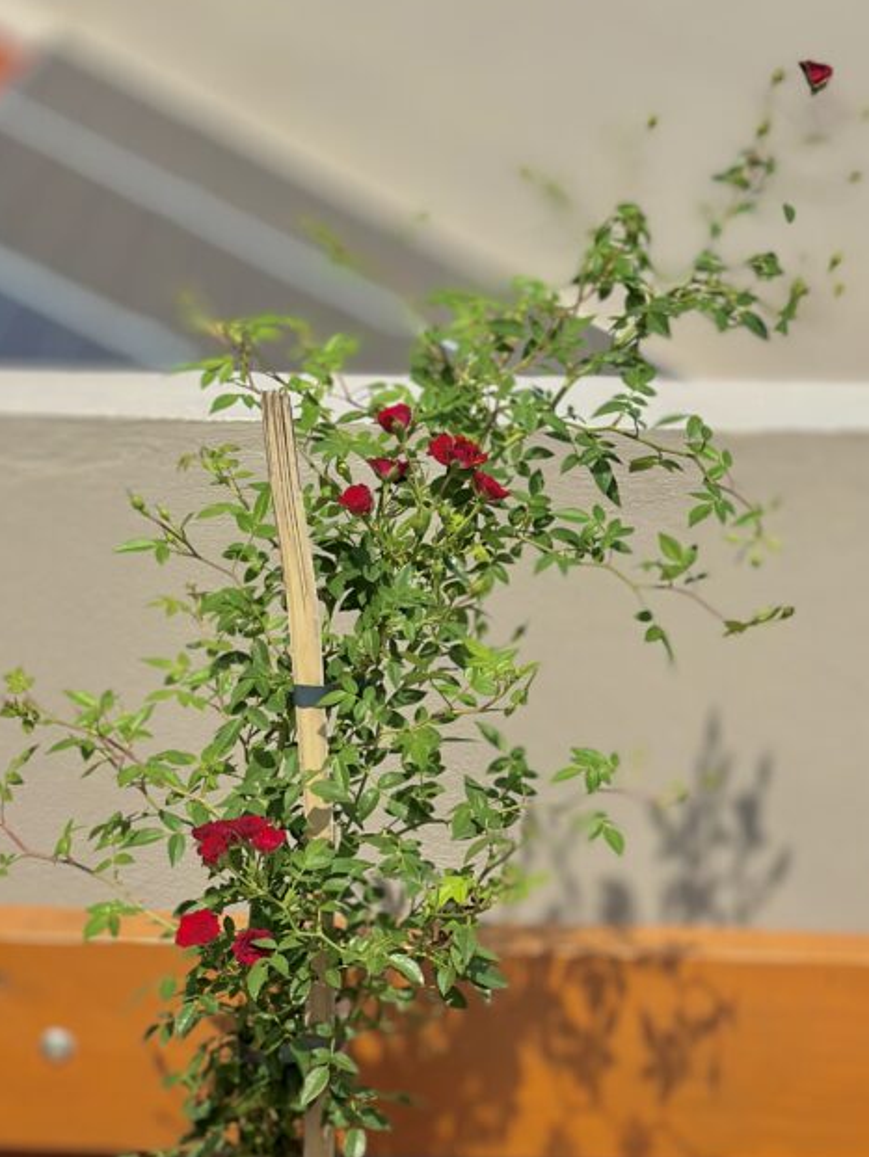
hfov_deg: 18.7
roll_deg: -1.9
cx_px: 380
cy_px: 898
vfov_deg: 24.4
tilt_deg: -23.8
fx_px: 2642
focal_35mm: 79
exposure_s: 1/7092
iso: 100
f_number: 1.78
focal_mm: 6.86
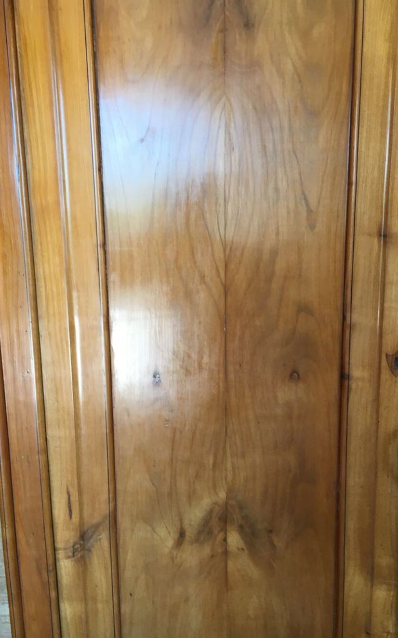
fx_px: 538
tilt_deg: -9.9
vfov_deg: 61.2
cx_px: 212
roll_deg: +1.9
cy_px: 320
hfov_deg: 40.6
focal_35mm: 31
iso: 50
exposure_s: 1/33
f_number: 2.2
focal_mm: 4.15
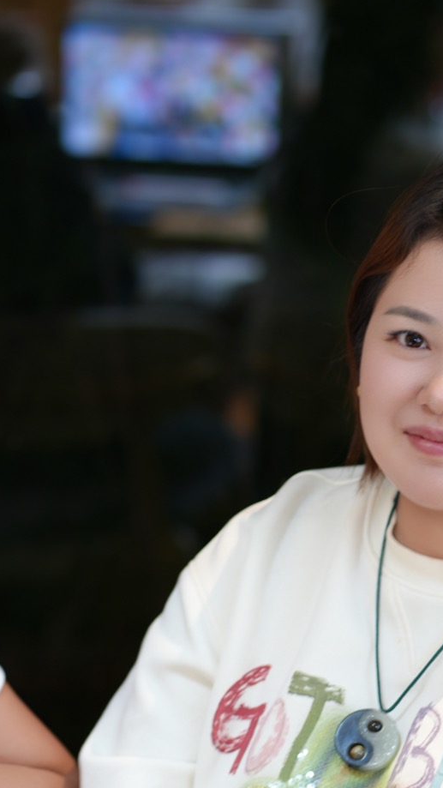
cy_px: 623
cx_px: 454
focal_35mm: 155
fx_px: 3237
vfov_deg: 13.8
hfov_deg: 7.8
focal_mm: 85
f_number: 2.2
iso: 160
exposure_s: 1/8
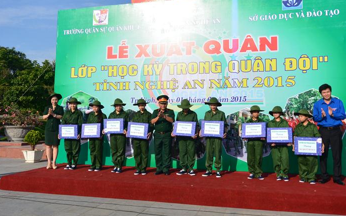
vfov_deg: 35.3
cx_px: 172
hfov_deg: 54.0
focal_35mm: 36
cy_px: 105
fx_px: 339
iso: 160
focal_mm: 13.1
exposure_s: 1/1600
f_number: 5.6
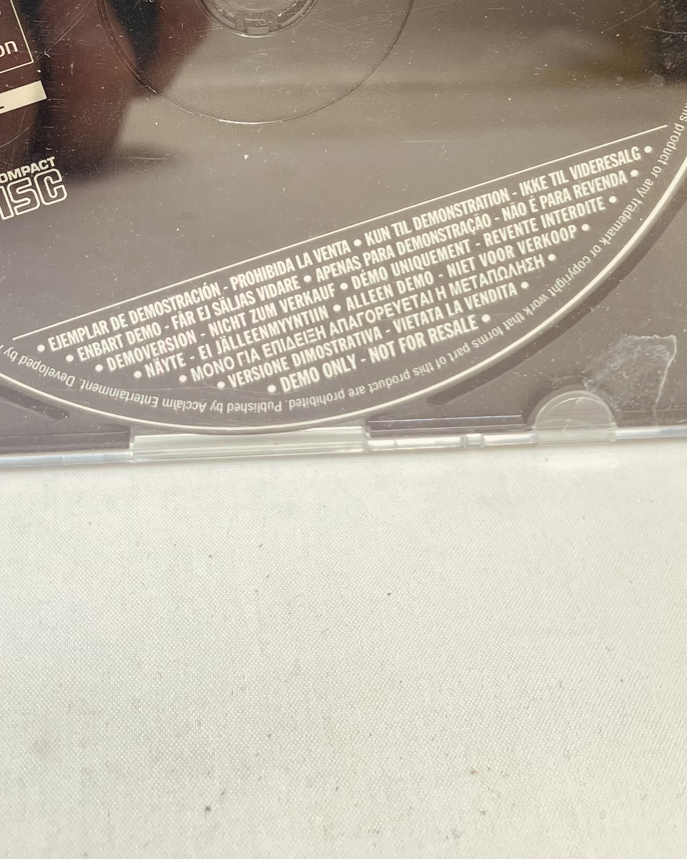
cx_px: 221
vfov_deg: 29.4
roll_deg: -1.4
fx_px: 1474
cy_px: -75
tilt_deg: -25.2
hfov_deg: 26.1
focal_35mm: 58
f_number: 1.6
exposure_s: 1/213
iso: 32
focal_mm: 4.2
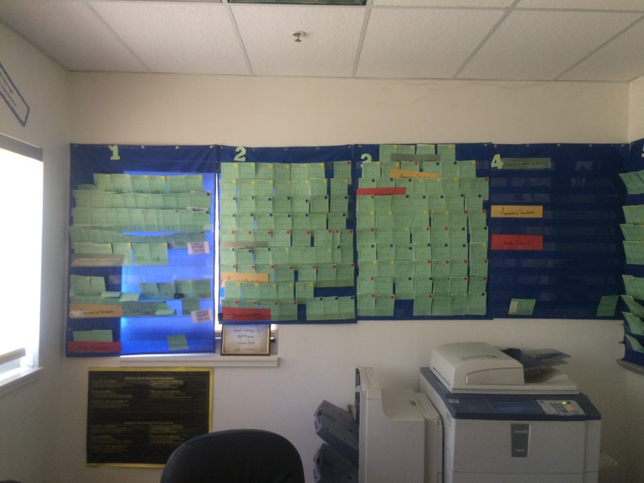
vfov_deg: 48.2
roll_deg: +0.1
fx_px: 540
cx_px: 322
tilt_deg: +0.0
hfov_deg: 61.7
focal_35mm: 29
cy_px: 242
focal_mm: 4.15
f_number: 2.2
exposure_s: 1/30
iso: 125
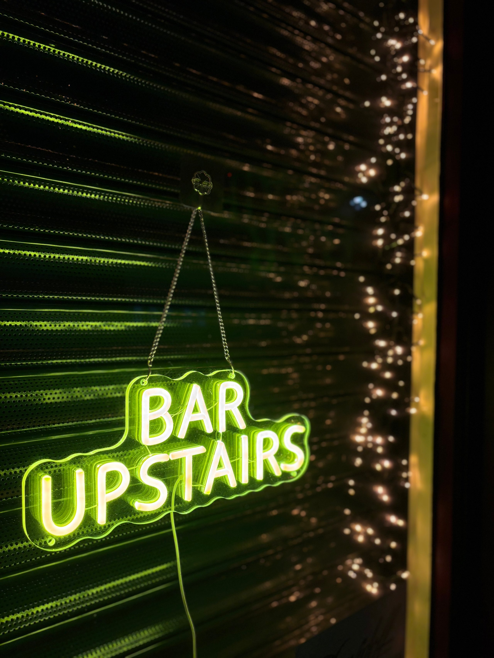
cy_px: 329
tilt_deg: +0.5
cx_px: 247
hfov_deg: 53.1
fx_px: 495
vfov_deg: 67.3
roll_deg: -1.2
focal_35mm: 26
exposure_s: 1/121
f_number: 1.6
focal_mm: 5.96
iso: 64
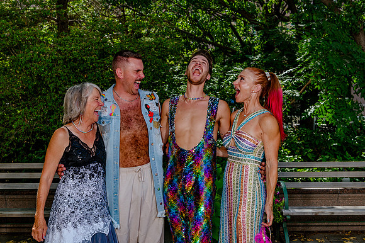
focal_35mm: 53
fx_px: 537
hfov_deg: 37.5
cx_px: 182
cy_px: 109
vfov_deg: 25.5
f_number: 7.1
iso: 200
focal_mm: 48
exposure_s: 1/250
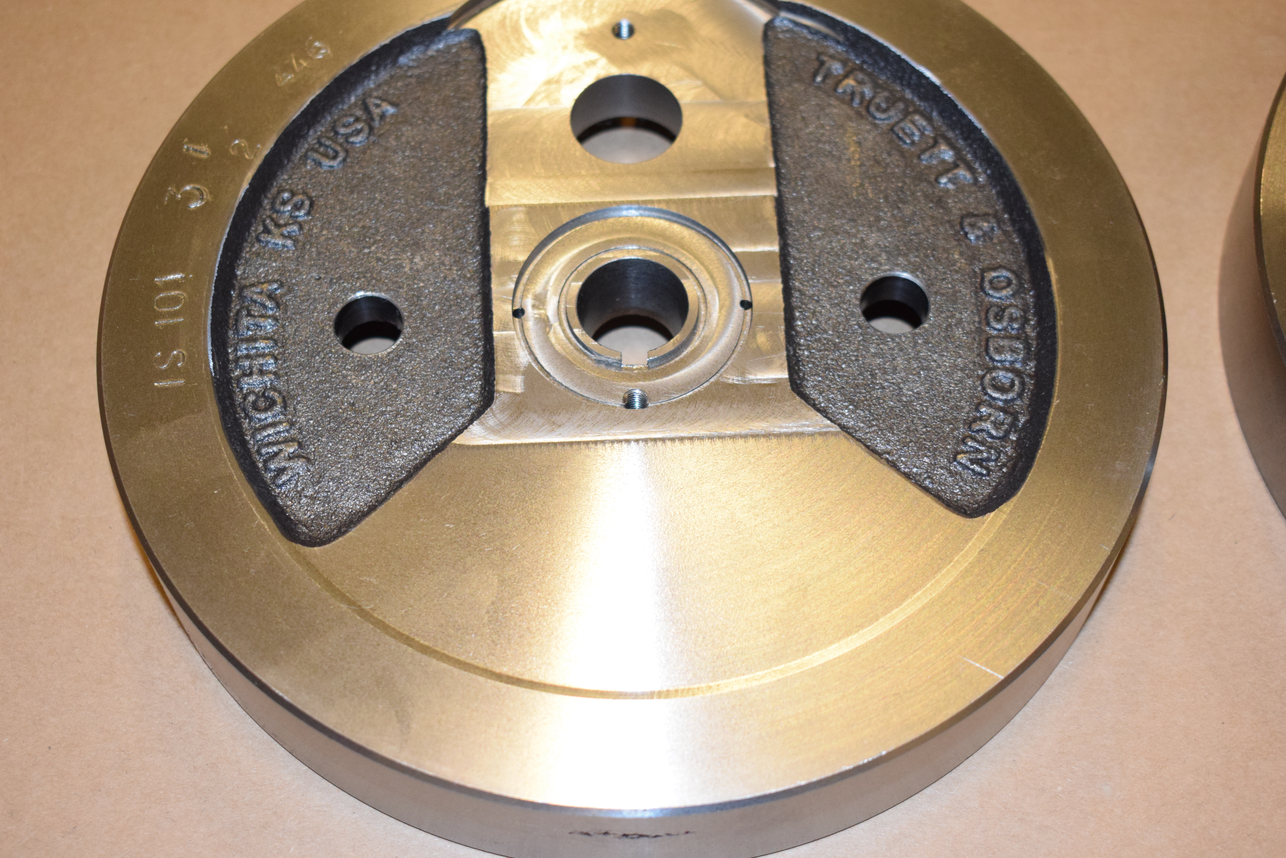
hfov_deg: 36.9
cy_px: 429
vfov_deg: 25.1
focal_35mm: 54
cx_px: 643
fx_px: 1929
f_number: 5
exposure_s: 1/125
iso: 2000
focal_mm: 36
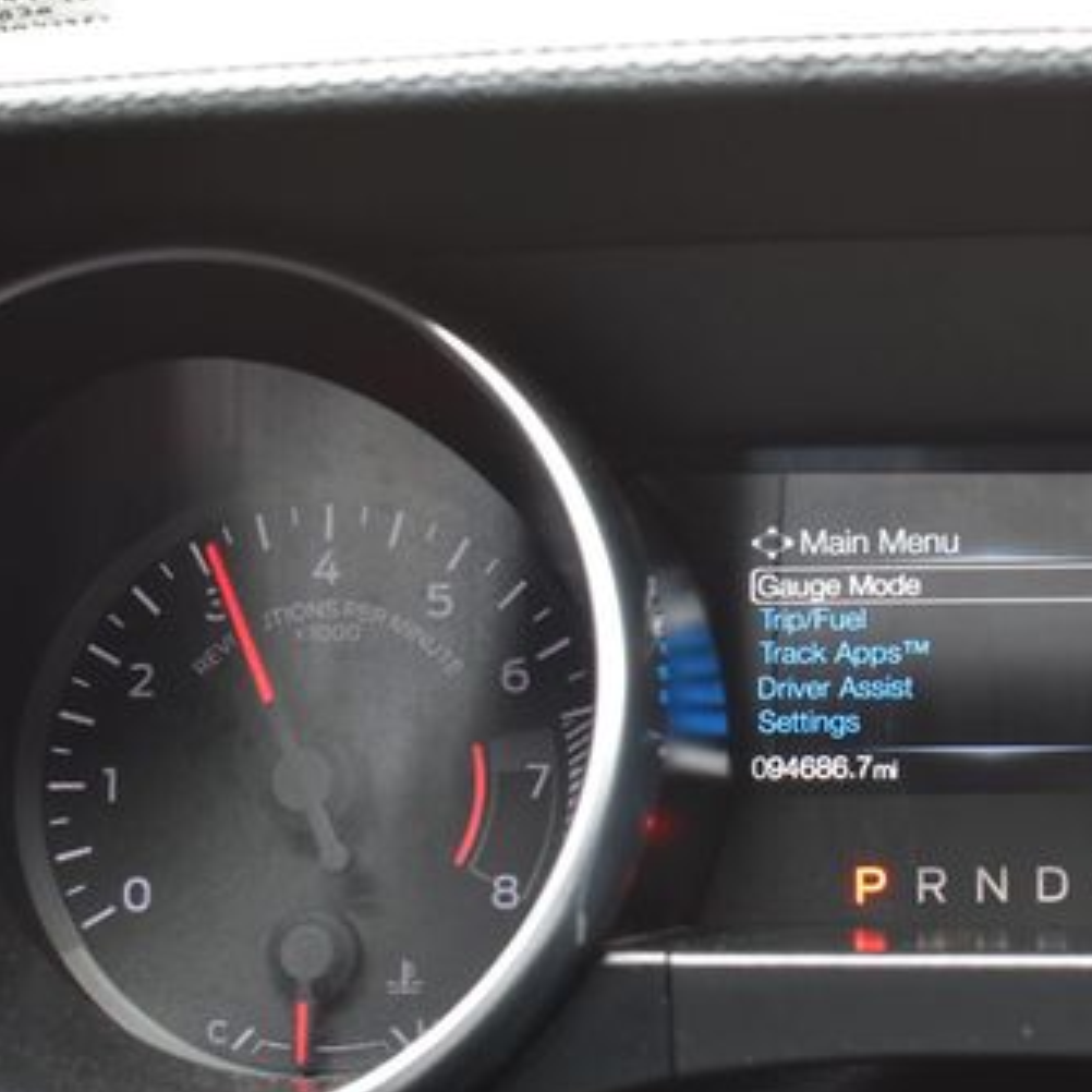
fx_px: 2527
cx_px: 987
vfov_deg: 24.3
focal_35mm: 71
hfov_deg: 23.7
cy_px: 654
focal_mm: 29
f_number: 6.3
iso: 500
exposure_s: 1/15
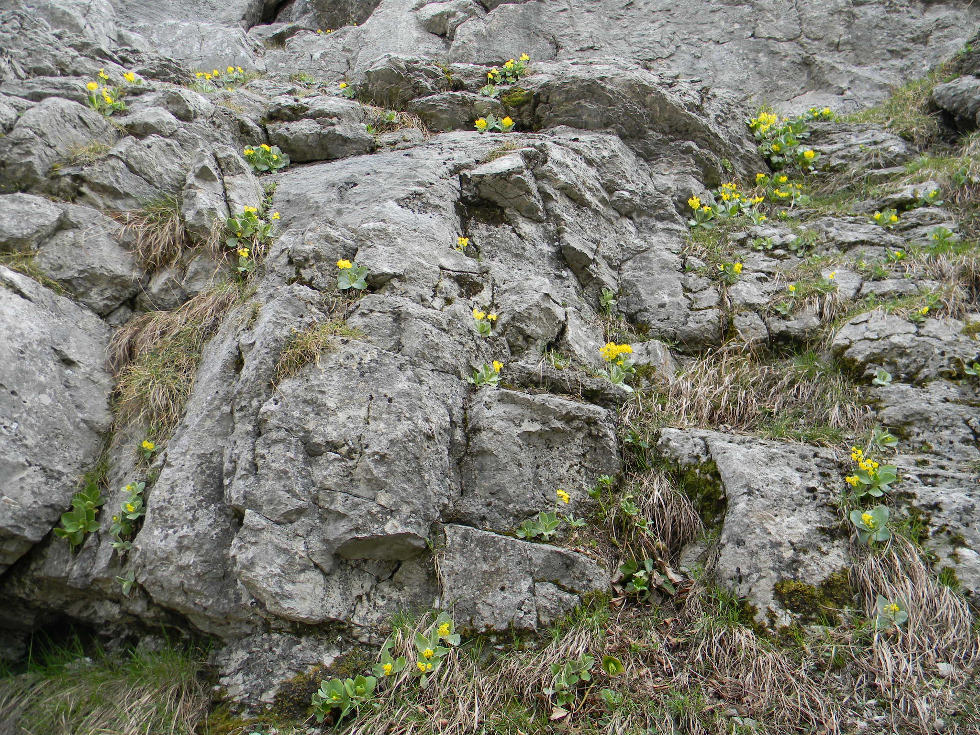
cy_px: 368
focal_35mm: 28
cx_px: 490
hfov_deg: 63.4
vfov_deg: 49.7
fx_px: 793
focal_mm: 5
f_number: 3.5
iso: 80
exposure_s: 1/116
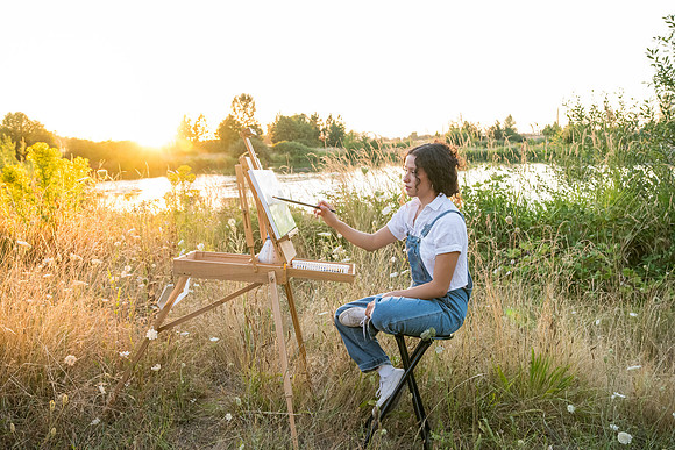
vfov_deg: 37.9
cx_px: 338
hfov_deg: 54.4
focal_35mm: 35
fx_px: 656
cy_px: 225
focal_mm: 35
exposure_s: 1/400
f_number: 5
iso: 2500
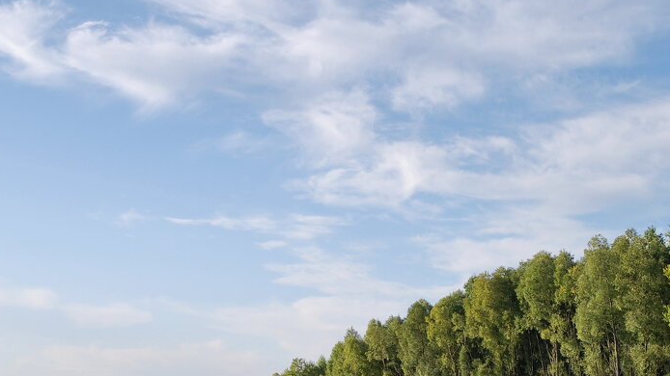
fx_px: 1350
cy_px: 329
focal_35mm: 76
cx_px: 505
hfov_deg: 27.5
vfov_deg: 15.7
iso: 200
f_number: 10
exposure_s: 1/200
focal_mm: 28
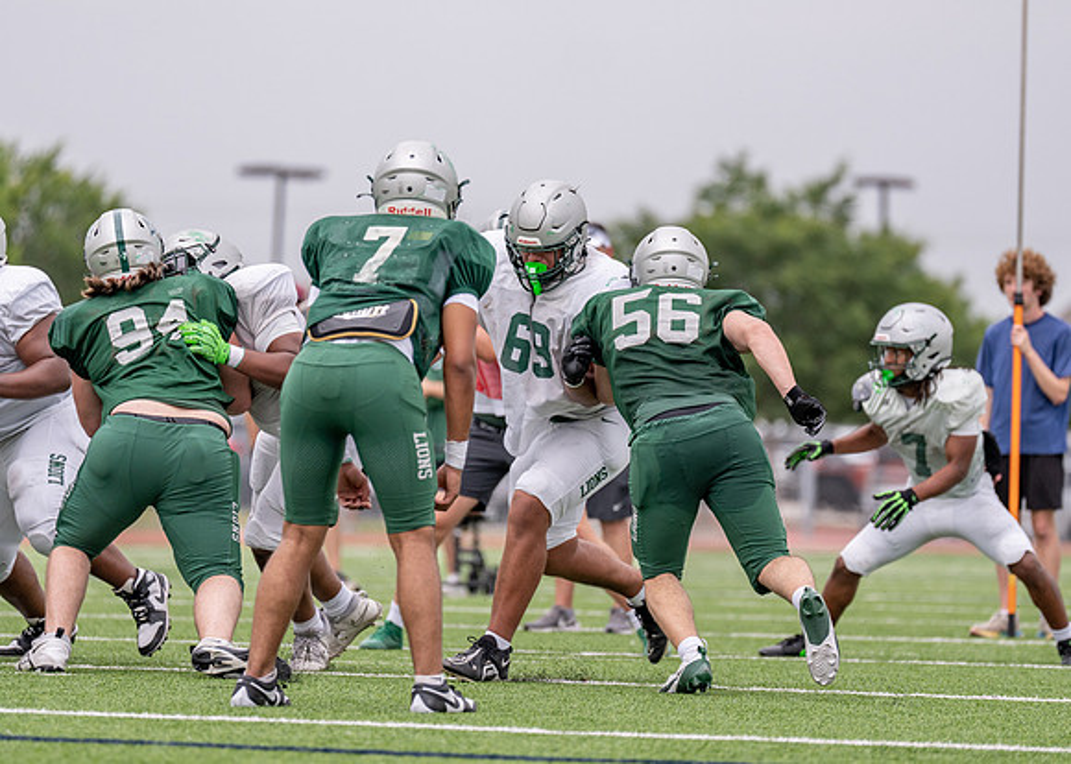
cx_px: 567
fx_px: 8146
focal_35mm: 268
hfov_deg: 7.5
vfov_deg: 5.4
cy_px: 387
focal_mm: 200
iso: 320
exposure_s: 1/3200
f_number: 2.8
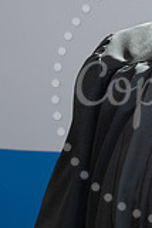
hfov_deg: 6.2
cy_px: 91
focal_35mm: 207
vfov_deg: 9.9
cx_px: 413
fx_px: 1308
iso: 800
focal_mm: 49
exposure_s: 1/125
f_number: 5
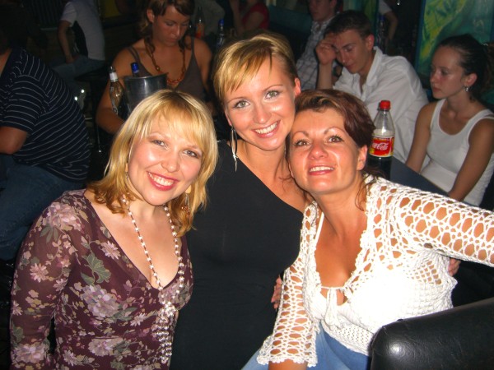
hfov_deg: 49.0
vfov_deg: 37.7
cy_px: 185
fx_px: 542
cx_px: 247
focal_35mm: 38
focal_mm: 7.9
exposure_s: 1/60
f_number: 2.8
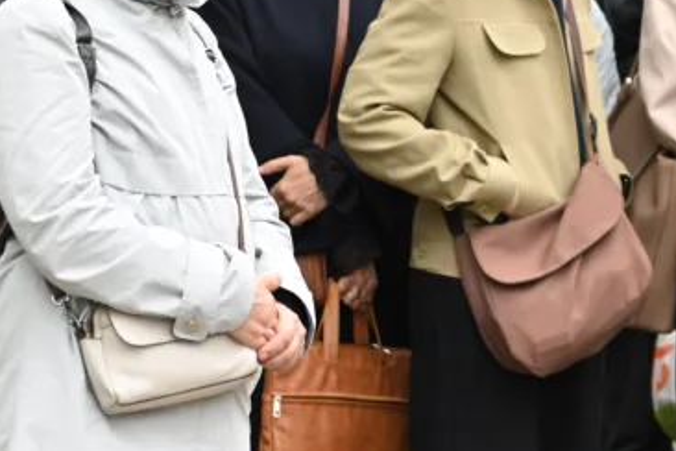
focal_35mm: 393
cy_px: 357
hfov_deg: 5.2
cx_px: 501
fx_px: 7379
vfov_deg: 3.5
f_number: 4
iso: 400
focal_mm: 120
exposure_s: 1/320
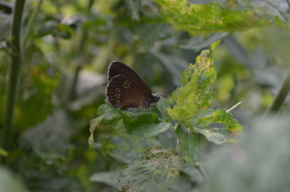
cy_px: 96
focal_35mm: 82
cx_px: 145
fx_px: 663
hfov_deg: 24.7
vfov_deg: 16.5
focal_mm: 55
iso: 400
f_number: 7.1
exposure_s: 1/60
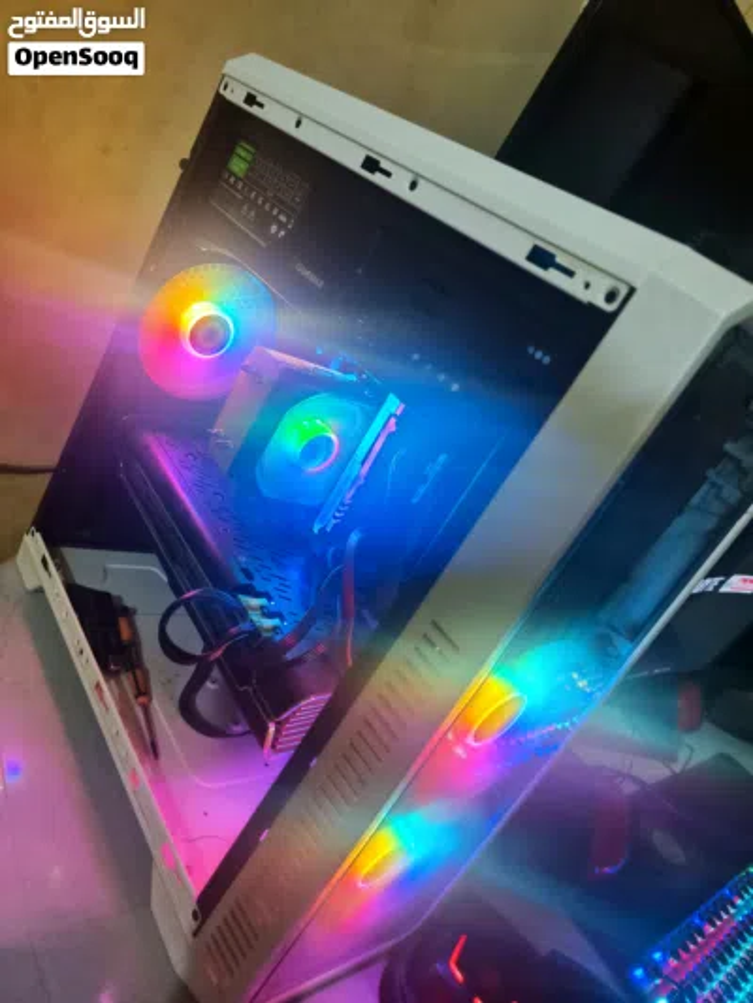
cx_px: 376
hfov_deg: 58.9
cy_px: 502
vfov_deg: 73.9
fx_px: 667
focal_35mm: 23
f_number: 1.7
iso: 1309
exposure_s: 1/25
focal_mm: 5.25
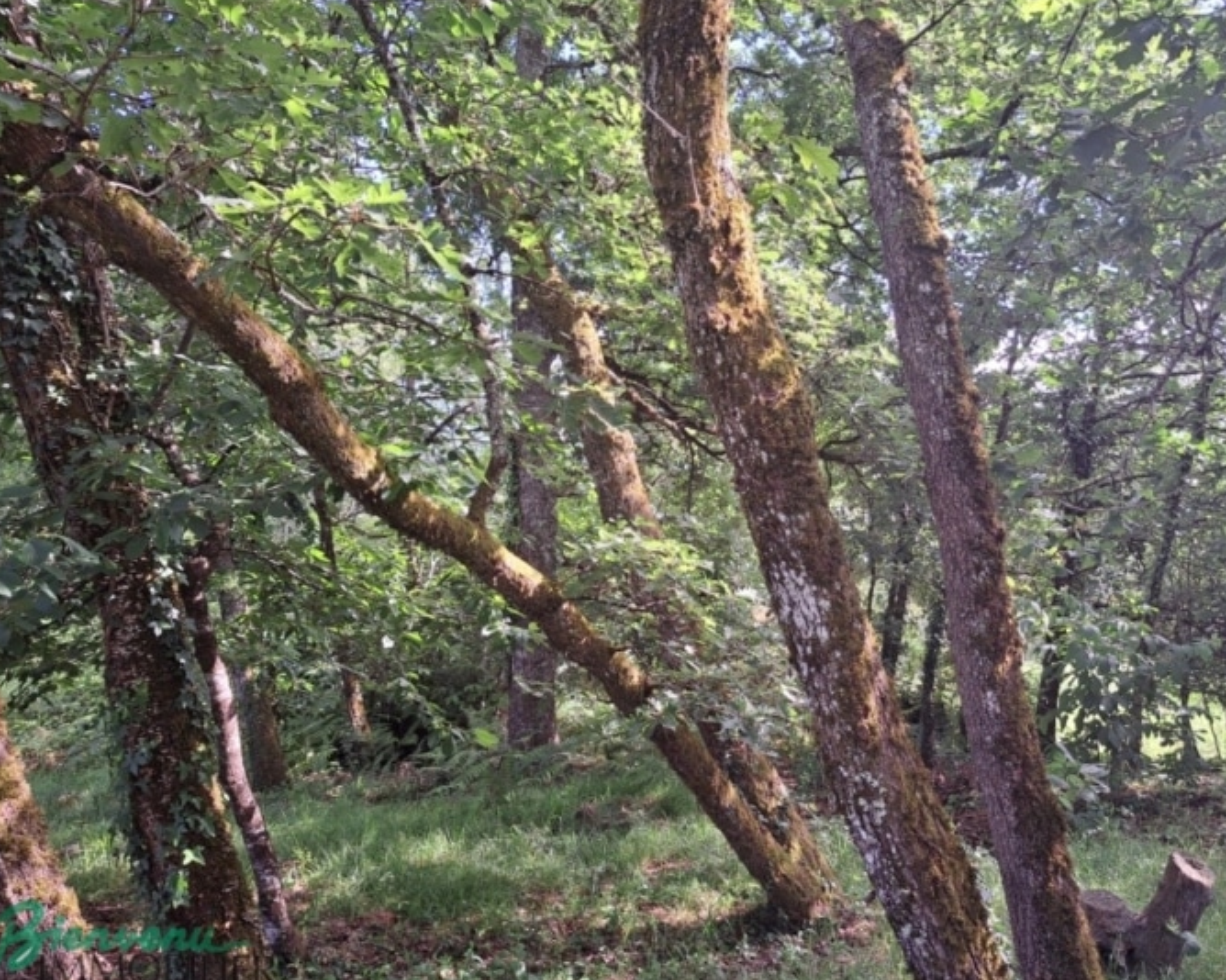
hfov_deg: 66.0
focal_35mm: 26
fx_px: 943
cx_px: 645
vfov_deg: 54.9
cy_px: 503
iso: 50
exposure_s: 1/115
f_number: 1.8
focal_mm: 5.23
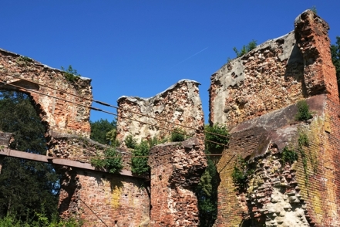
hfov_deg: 48.5
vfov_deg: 33.4
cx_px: 170
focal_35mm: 40
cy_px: 114
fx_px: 378
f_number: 8
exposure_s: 1/320
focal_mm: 14.65
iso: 100
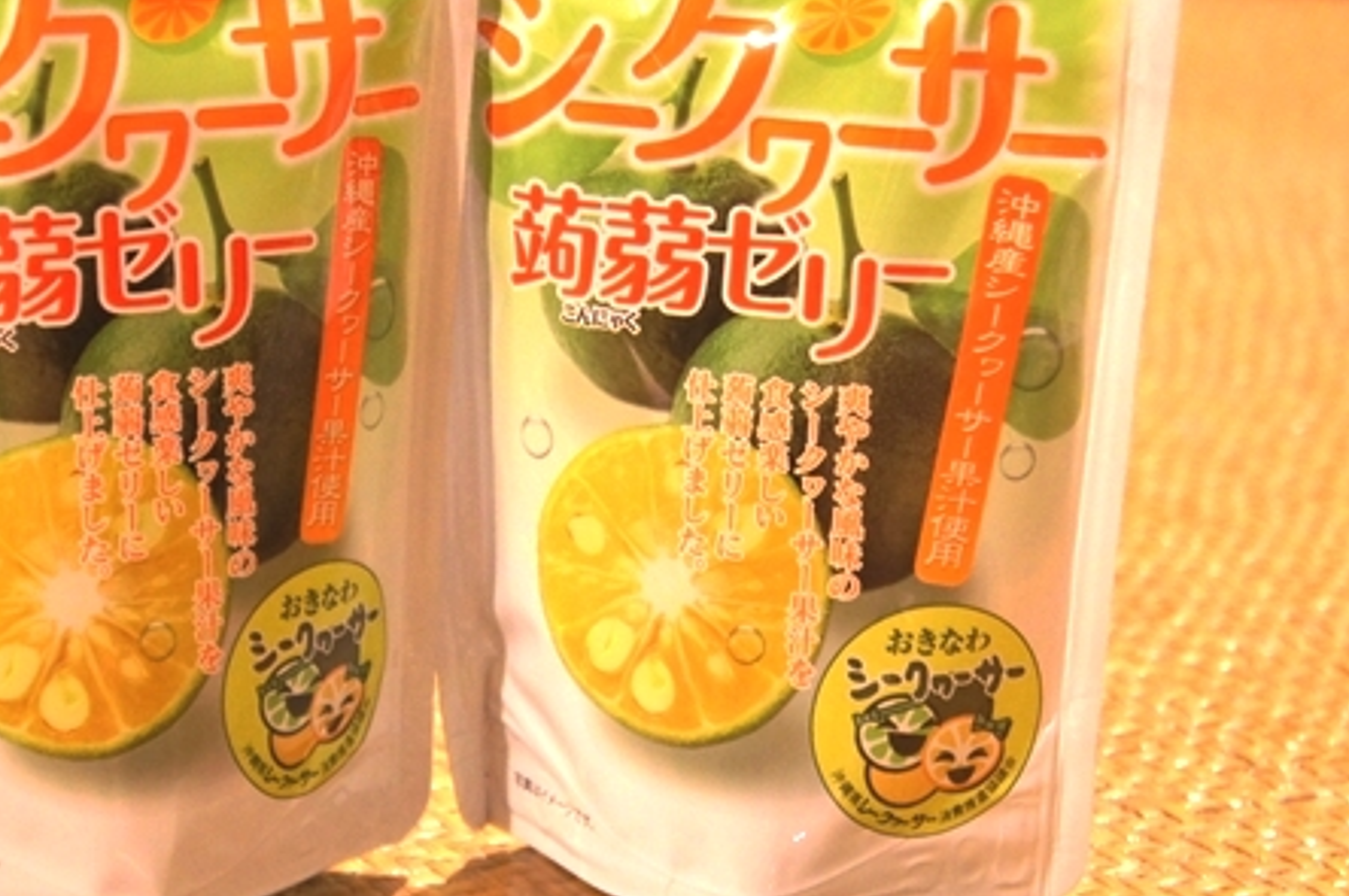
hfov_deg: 17.1
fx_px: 4454
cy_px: 205
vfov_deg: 11.5
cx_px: 374
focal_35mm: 119
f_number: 4.5
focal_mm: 44
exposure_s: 1/20
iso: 1600
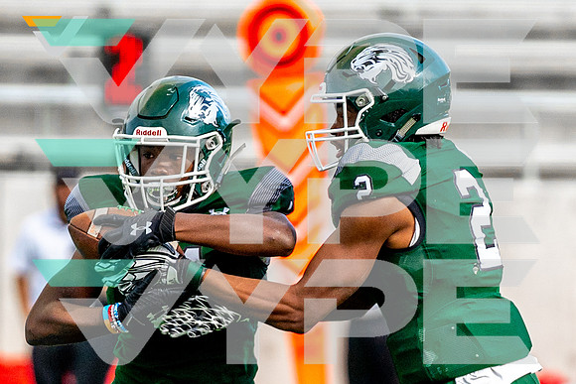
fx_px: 10869
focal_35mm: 679
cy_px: 343
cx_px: 318
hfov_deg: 3.0
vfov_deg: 2.0
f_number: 2.8
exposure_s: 1/2000
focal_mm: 200
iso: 400
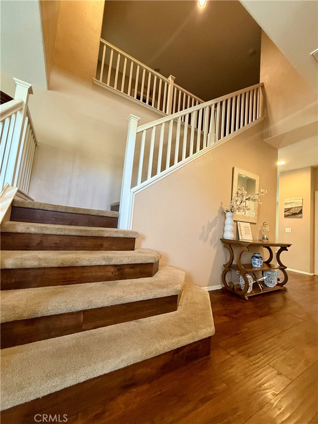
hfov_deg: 85.7
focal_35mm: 14
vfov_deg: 102.1
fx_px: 171
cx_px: 159
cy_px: 212
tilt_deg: +6.6
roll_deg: -5.0
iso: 400
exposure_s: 1/60
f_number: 2.2
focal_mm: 2.22
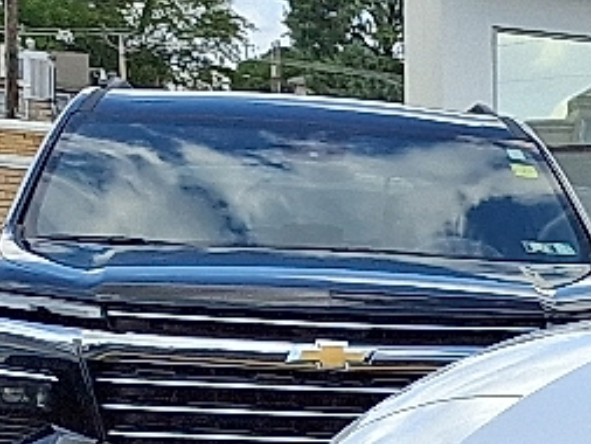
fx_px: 2699
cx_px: 1738
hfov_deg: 9.8
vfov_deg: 8.8
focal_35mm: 158
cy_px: 925
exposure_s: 1/909
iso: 25
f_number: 1.8
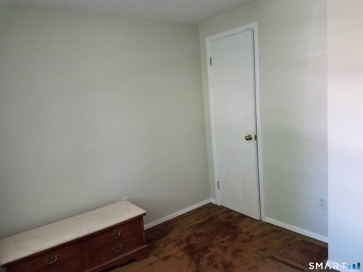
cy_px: 136
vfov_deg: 53.1
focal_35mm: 26
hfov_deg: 67.3
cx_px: 182
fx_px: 273
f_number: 1.7
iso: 200
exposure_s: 1/24
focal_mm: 4.2
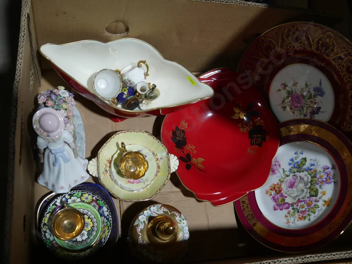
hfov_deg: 51.4
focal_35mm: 36
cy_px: 132
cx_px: 176
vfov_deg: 39.7
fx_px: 366
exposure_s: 1/100
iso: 200
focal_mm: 18
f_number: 4
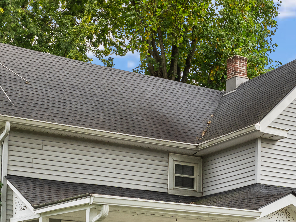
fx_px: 650
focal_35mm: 76
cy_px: 230
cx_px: 188
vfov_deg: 18.8
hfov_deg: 25.6
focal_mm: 20.9
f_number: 5.6
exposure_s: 1/400
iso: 320
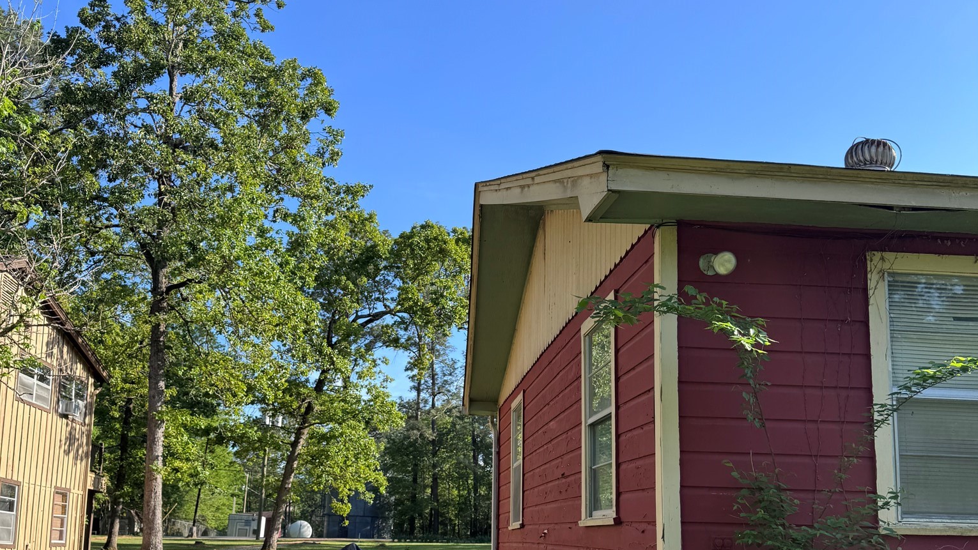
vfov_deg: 33.2
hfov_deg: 56.6
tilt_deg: +8.6
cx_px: 490
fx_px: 908
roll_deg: -0.2
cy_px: 404
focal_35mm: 35
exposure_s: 1/1721
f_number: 1.78
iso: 80
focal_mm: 6.76
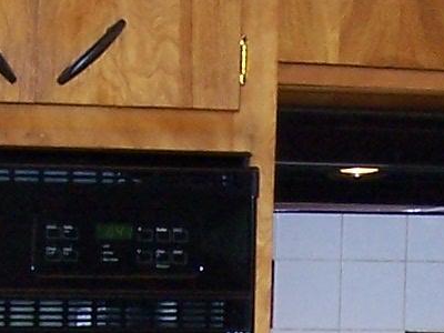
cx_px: 575
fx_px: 3142
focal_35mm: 245
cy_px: 537
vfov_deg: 6.0
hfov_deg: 8.0
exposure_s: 1/60
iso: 140
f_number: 2.8
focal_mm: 6.3
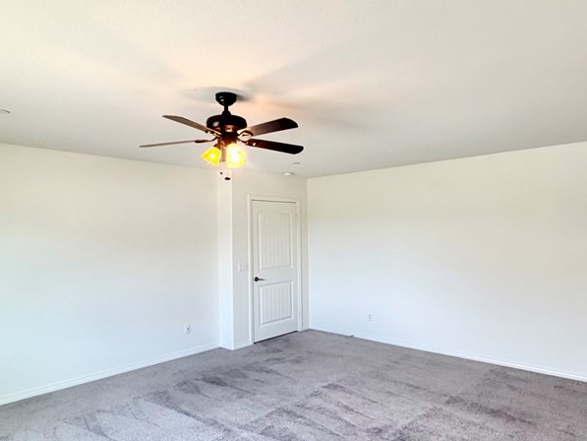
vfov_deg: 56.8
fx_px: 407
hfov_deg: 71.5
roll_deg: +1.2
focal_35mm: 24
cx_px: 313
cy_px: 229
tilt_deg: -0.5
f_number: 2.2
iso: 160
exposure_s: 1/120
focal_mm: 2.22
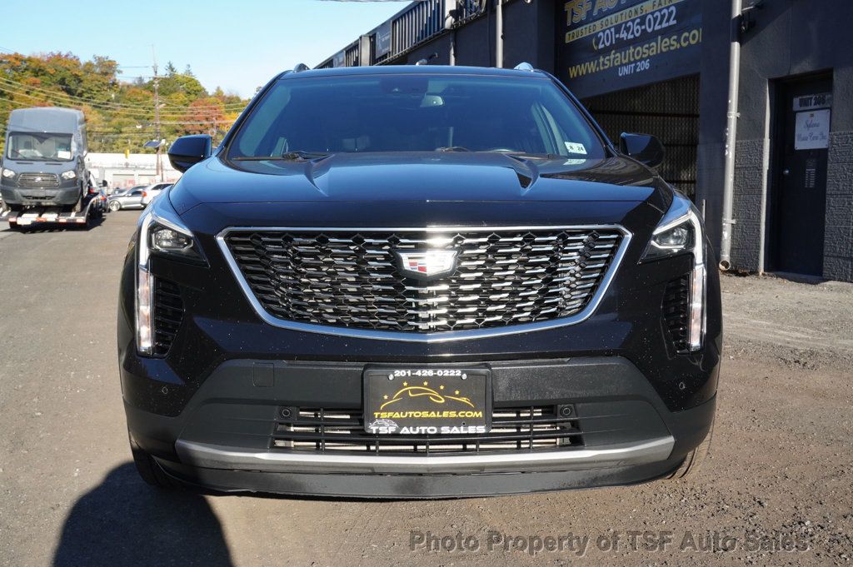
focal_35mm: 40
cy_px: 284
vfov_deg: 33.0
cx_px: 426
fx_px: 959
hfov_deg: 48.0
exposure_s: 1/250
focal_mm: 27
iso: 250
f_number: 9
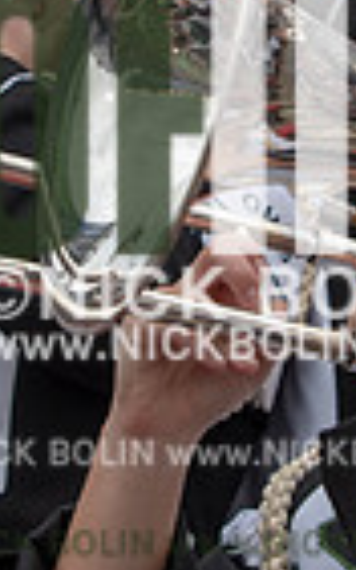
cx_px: 231
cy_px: 172
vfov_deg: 20.5
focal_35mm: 101
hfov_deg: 12.9
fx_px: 1569
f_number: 3.5
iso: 250
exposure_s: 1/1000
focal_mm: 24
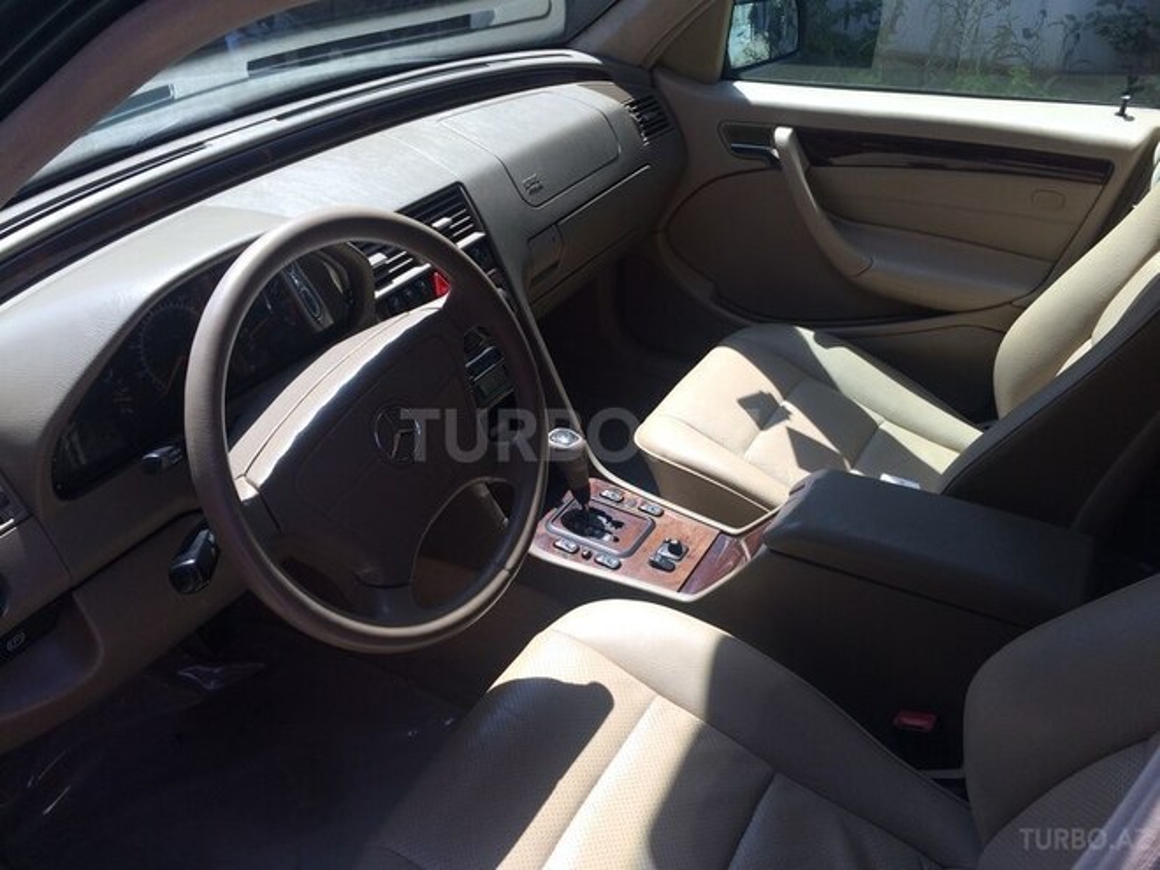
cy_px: 435
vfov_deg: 48.2
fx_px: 972
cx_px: 580
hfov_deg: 61.7
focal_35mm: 29
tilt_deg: -35.0
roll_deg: -2.2
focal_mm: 4.15
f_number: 2.2
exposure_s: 1/662
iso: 32
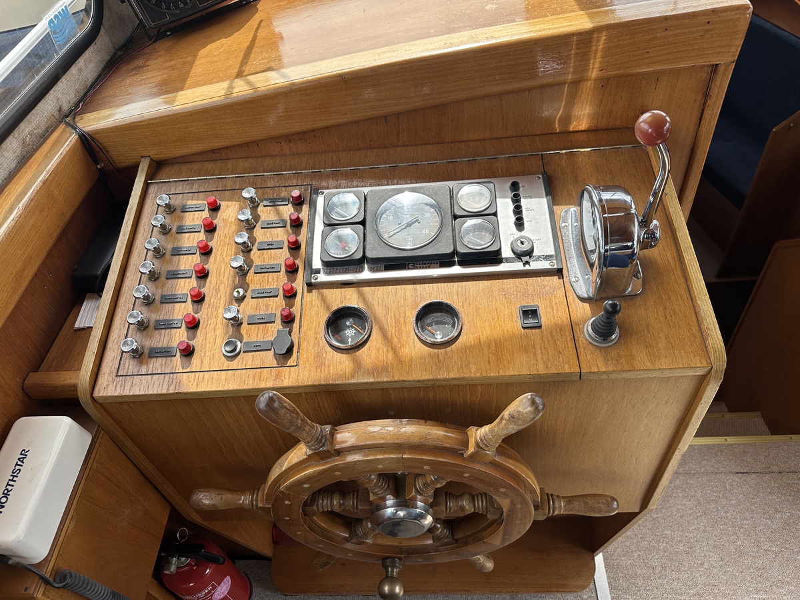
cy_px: 300
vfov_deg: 56.8
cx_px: 400
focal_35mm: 24
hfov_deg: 71.6
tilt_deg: -43.3
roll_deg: +7.7
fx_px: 555
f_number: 1.78
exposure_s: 1/630
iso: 80
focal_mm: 6.86
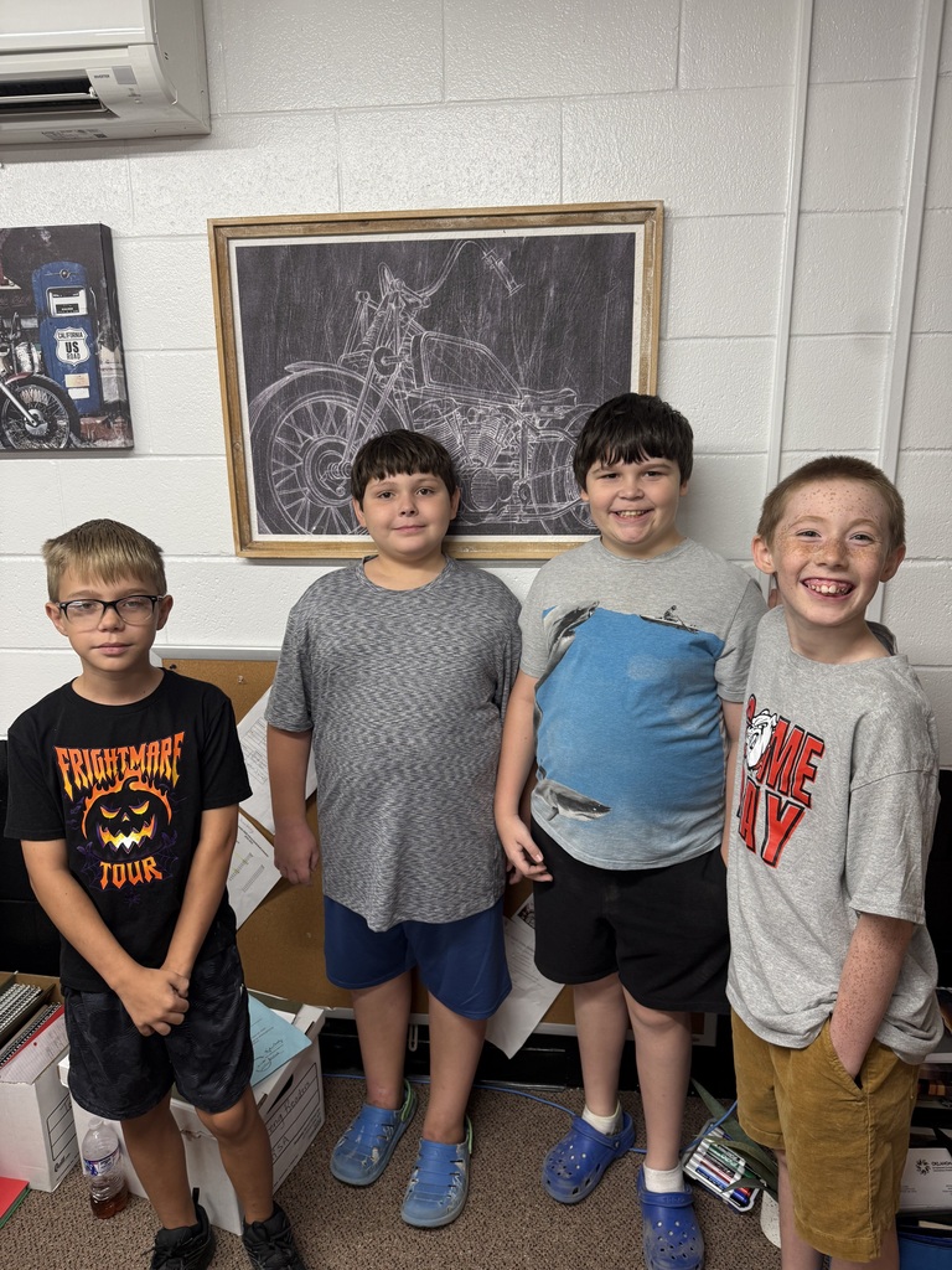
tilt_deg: -13.7
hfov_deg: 56.8
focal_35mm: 24
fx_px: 880
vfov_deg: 71.6
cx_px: 476
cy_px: 635
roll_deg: +0.5
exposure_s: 1/60
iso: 125
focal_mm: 6.76
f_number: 1.78
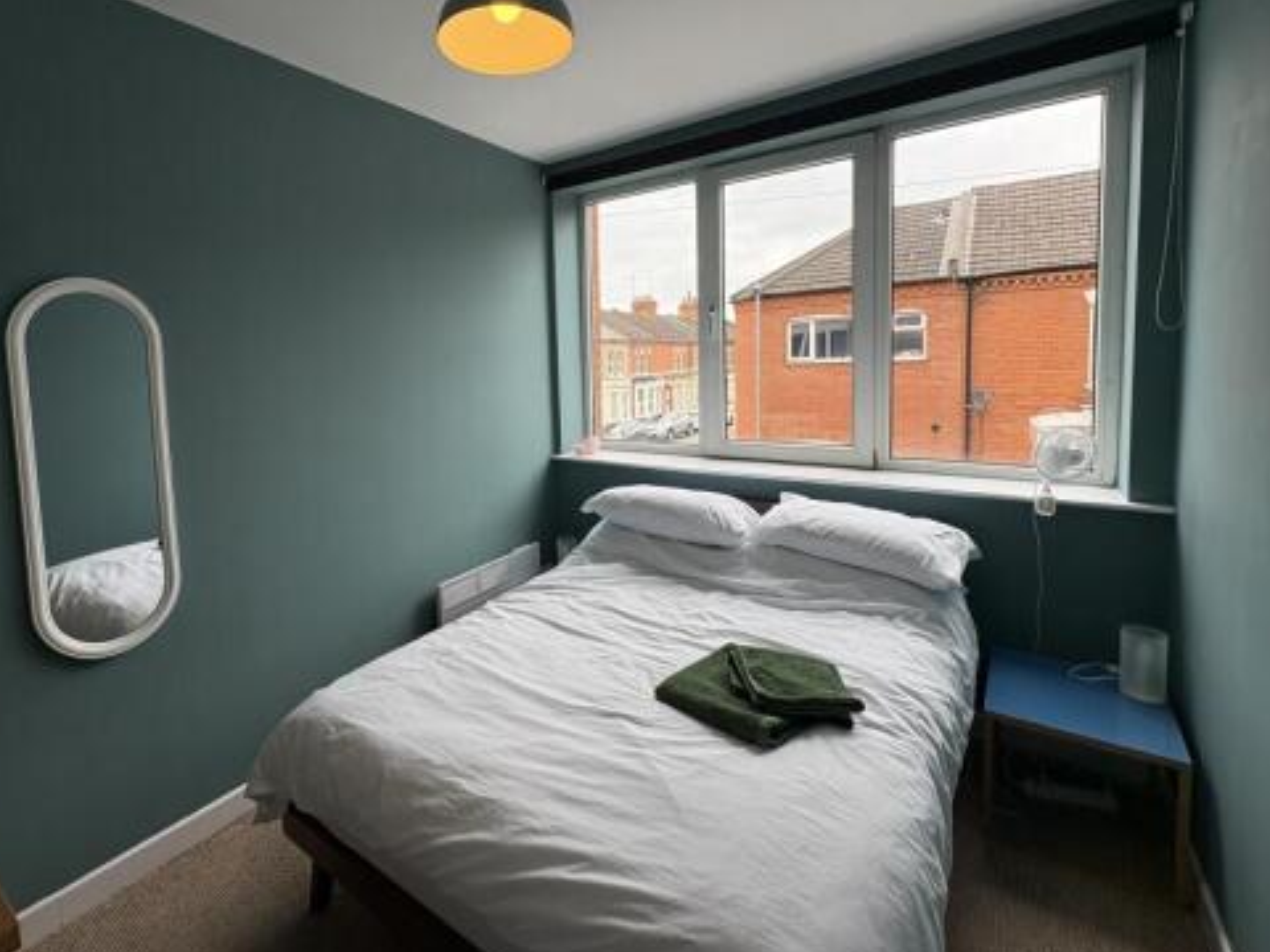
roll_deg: +3.1
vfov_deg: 74.3
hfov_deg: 90.0
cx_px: 517
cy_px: 403
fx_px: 624
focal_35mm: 17
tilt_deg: -3.6
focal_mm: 2.22
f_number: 2.2
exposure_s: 1/238
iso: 64
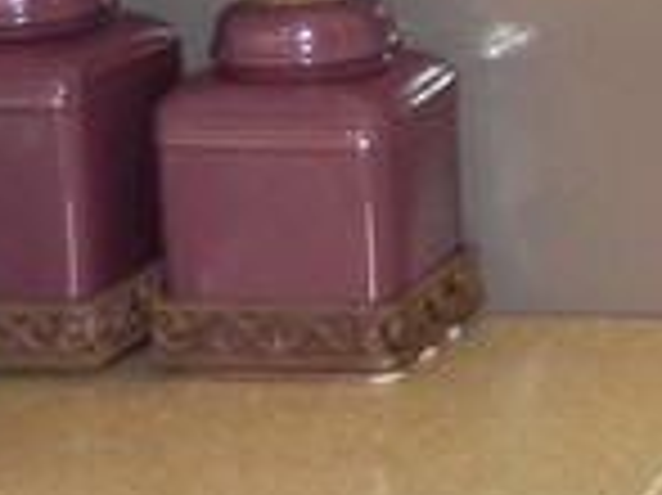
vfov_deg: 8.5
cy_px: -50
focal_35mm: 174
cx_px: 1464
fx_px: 3325
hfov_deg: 10.2
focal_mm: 4.5
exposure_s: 1/30
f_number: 3.4
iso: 220
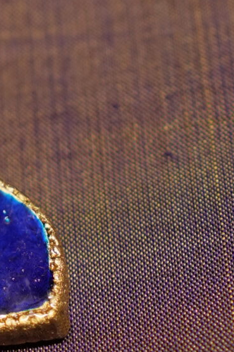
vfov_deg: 8.1
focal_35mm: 240
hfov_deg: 5.6
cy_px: -366
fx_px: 2340
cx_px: -254
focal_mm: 35
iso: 400
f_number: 2.2
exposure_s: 1/320
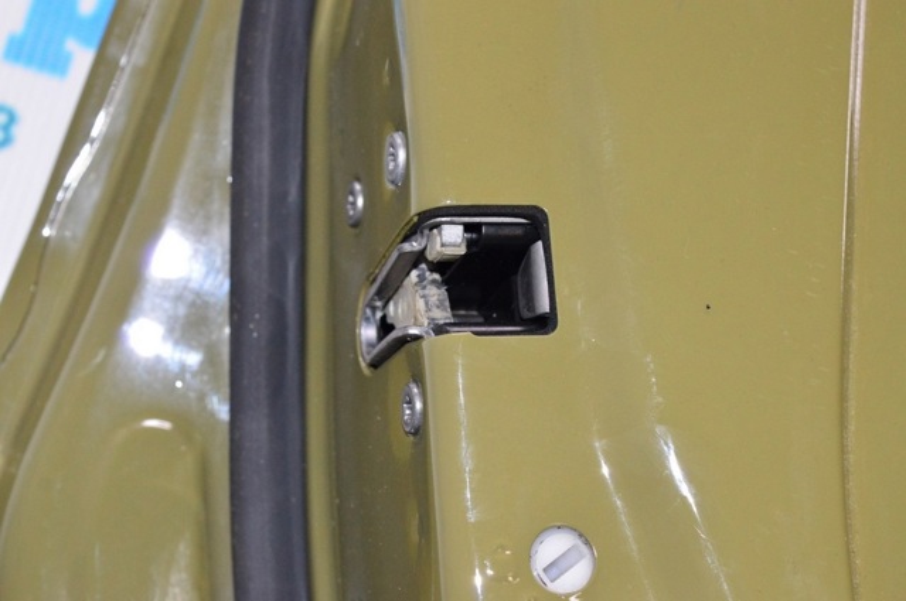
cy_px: 300
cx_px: 453
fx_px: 1810
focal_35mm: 72
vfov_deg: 18.9
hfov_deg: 28.1
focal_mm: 48
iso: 1600
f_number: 8
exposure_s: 1/100
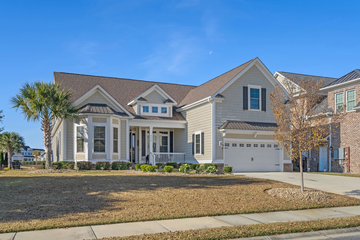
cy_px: 120
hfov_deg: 58.7
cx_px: 180
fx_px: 320
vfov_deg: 41.1
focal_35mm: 32
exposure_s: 1/60
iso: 160
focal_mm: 32
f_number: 8
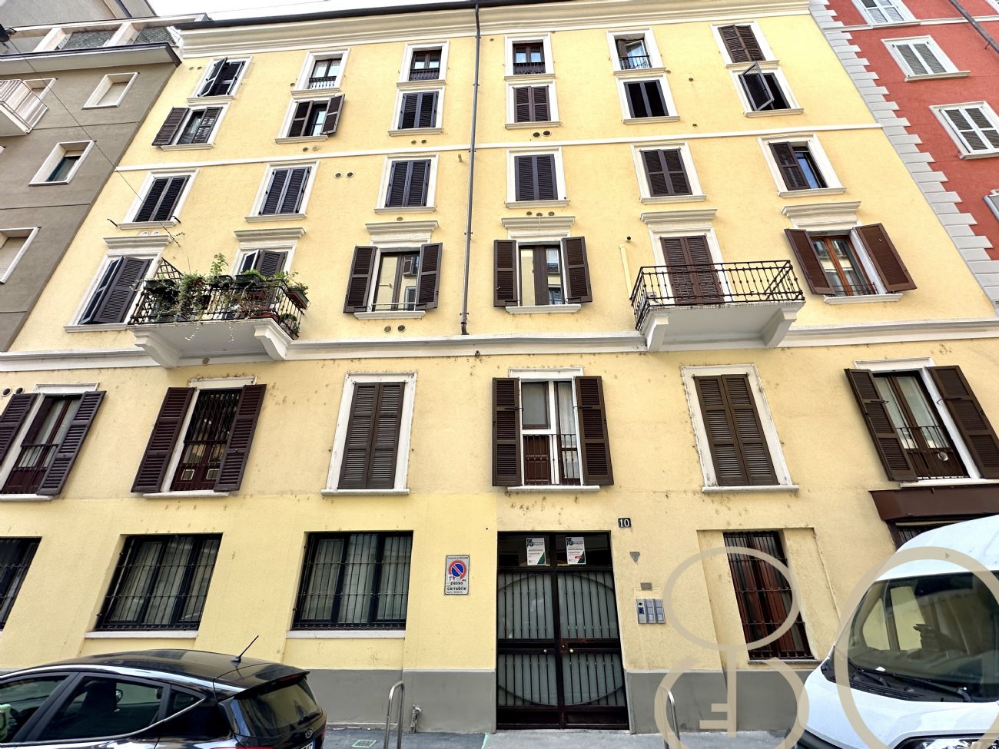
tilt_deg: +24.3
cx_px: 500
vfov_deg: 85.7
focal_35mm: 14
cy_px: 374
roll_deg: +0.6
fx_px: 404
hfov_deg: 102.1
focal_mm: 2.22
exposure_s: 1/321
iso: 40
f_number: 2.2
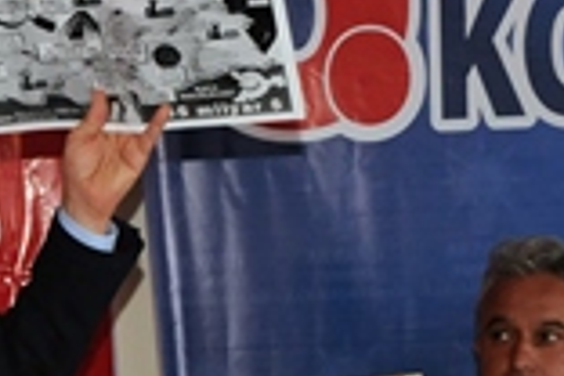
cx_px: 47
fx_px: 2115
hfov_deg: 15.0
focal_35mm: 135
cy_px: 483
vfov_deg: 10.0
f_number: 5
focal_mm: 22
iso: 800
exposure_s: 1/60
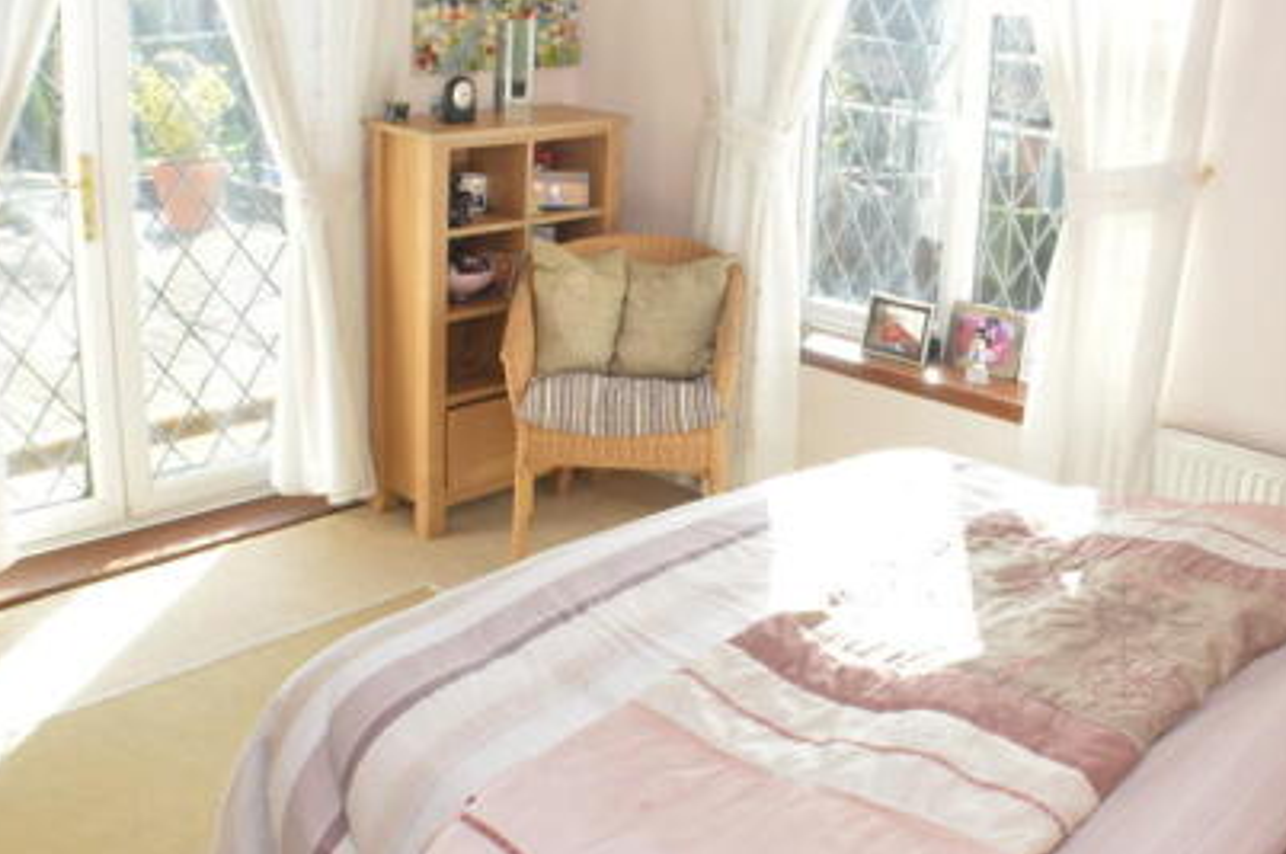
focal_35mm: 49
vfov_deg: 27.3
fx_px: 1748
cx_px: 768
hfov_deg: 40.2
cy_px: 307
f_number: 8
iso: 200
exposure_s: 1/40
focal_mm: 20
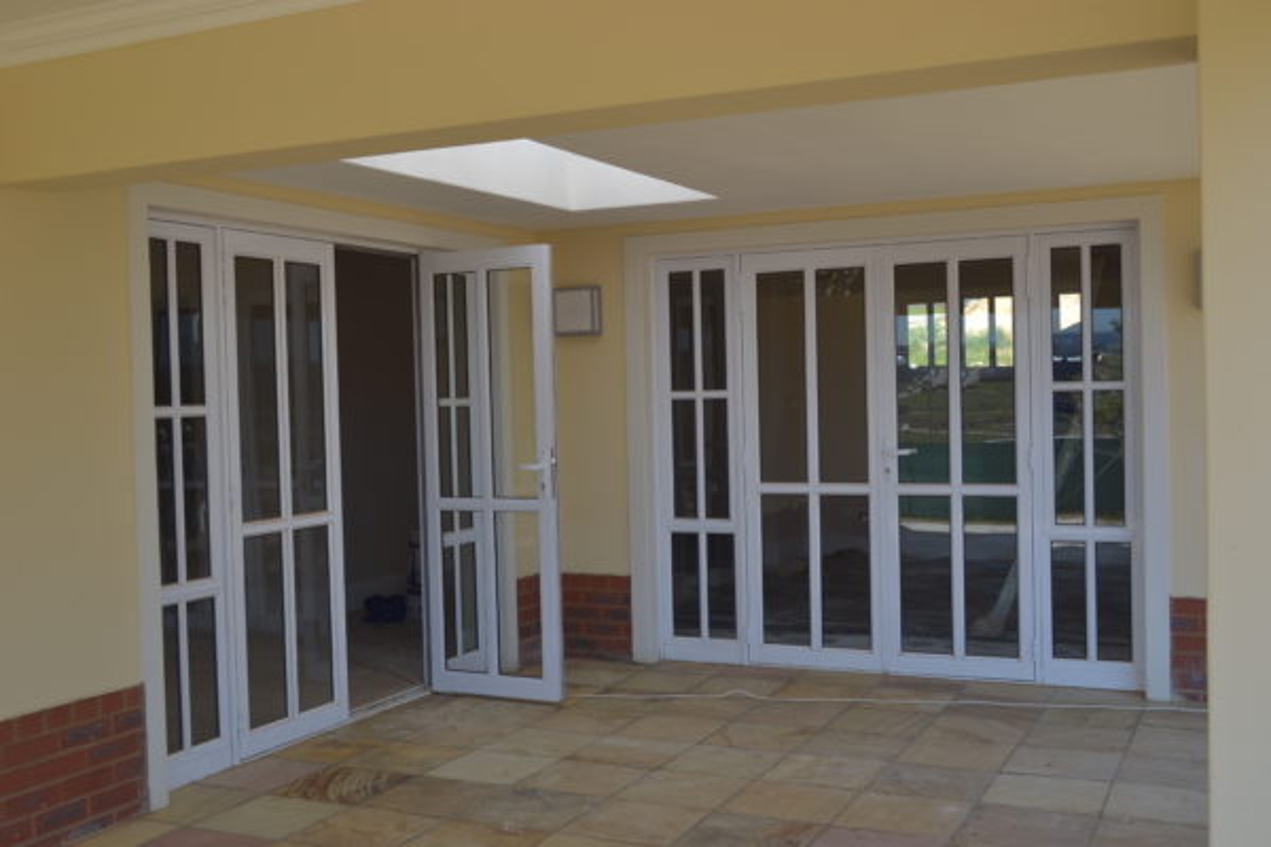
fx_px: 1377
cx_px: 636
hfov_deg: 49.6
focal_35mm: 39
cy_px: 424
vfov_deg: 34.2
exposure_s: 1/125
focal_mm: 26
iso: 100
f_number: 6.3
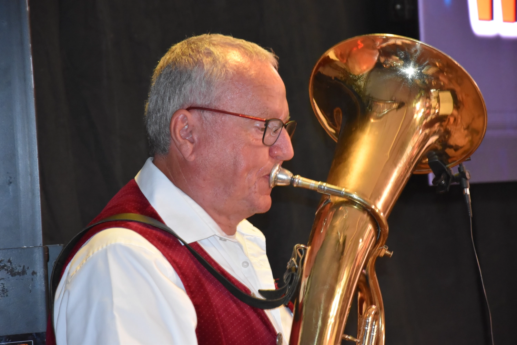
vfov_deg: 8.7
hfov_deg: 13.0
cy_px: 172
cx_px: 258
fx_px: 2262
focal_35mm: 158
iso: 3200
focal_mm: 105
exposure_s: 1/60
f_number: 5.6
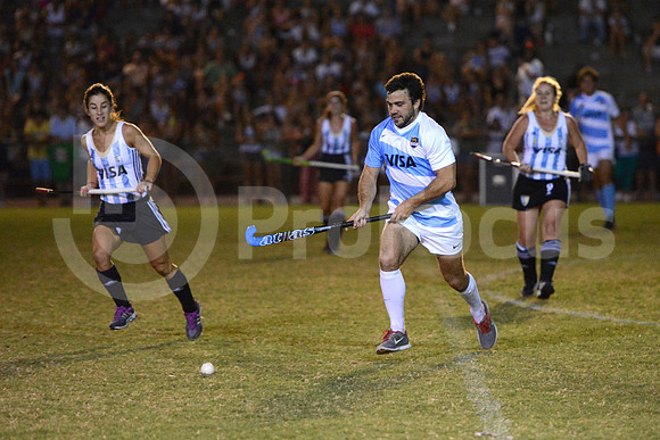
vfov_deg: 7.9
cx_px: 330
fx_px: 3209
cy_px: 220
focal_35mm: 175
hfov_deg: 11.7
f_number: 2.8
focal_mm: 175
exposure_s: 1/400
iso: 6400
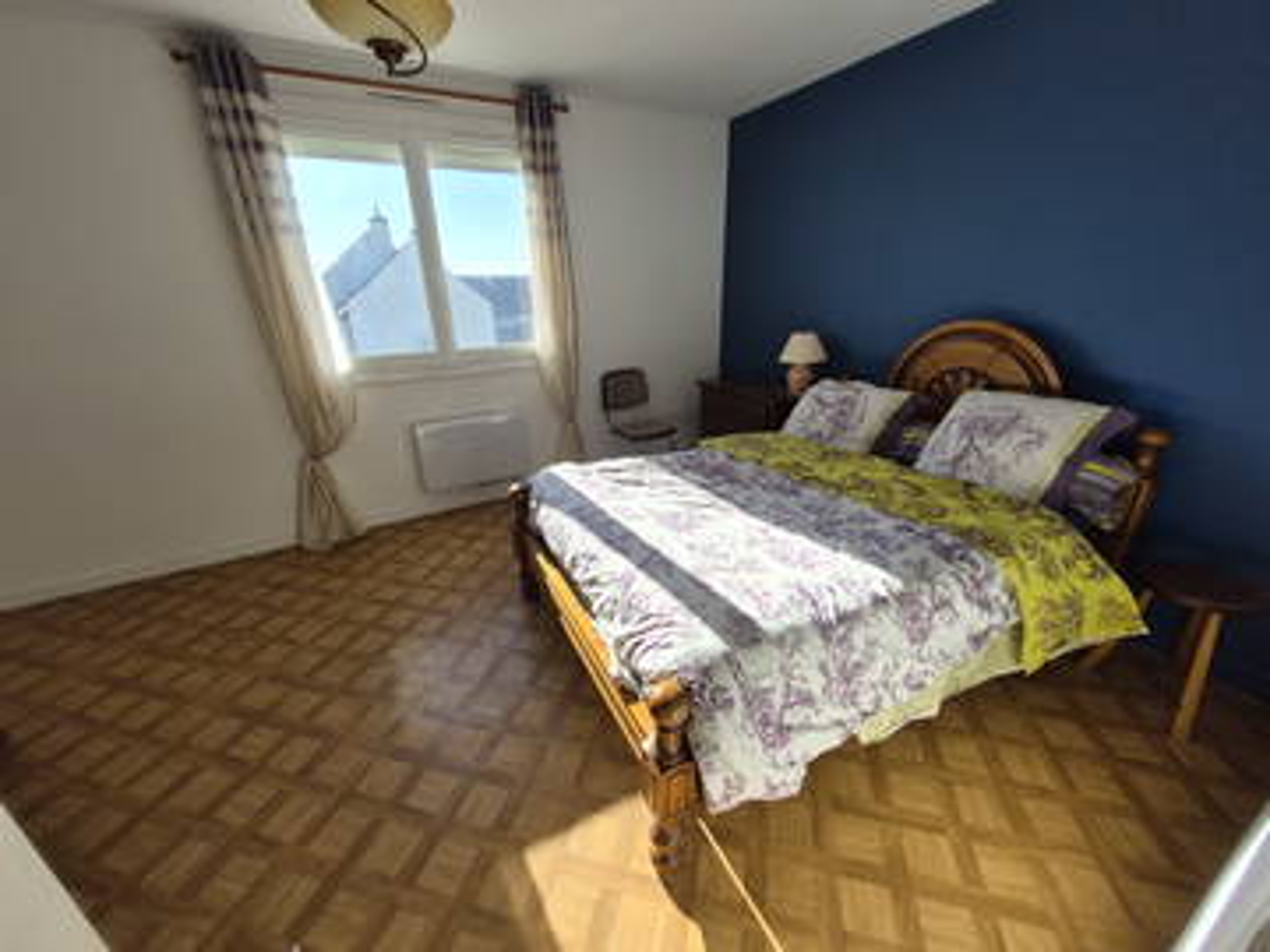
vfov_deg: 89.9
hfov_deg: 106.2
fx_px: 477
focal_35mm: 13
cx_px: 635
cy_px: 476
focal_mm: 1.7
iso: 48
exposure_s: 1/324
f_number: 2.2
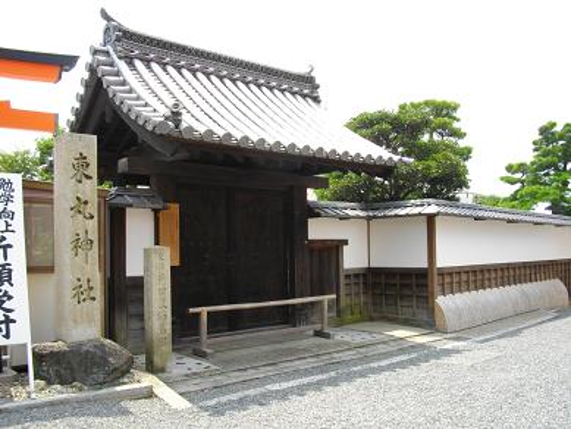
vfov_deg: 44.2
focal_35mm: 32
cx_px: 286
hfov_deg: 56.8
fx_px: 528
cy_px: 214
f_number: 5.5
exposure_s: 1/160
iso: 100
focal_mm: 5.7
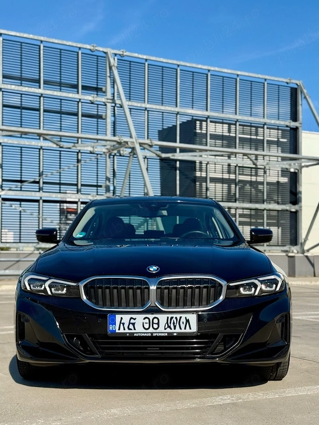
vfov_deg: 36.2
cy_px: 233
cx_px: 155
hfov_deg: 27.5
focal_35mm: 53
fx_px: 652
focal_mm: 6.76
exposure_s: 1/3226
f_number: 1.78
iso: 64
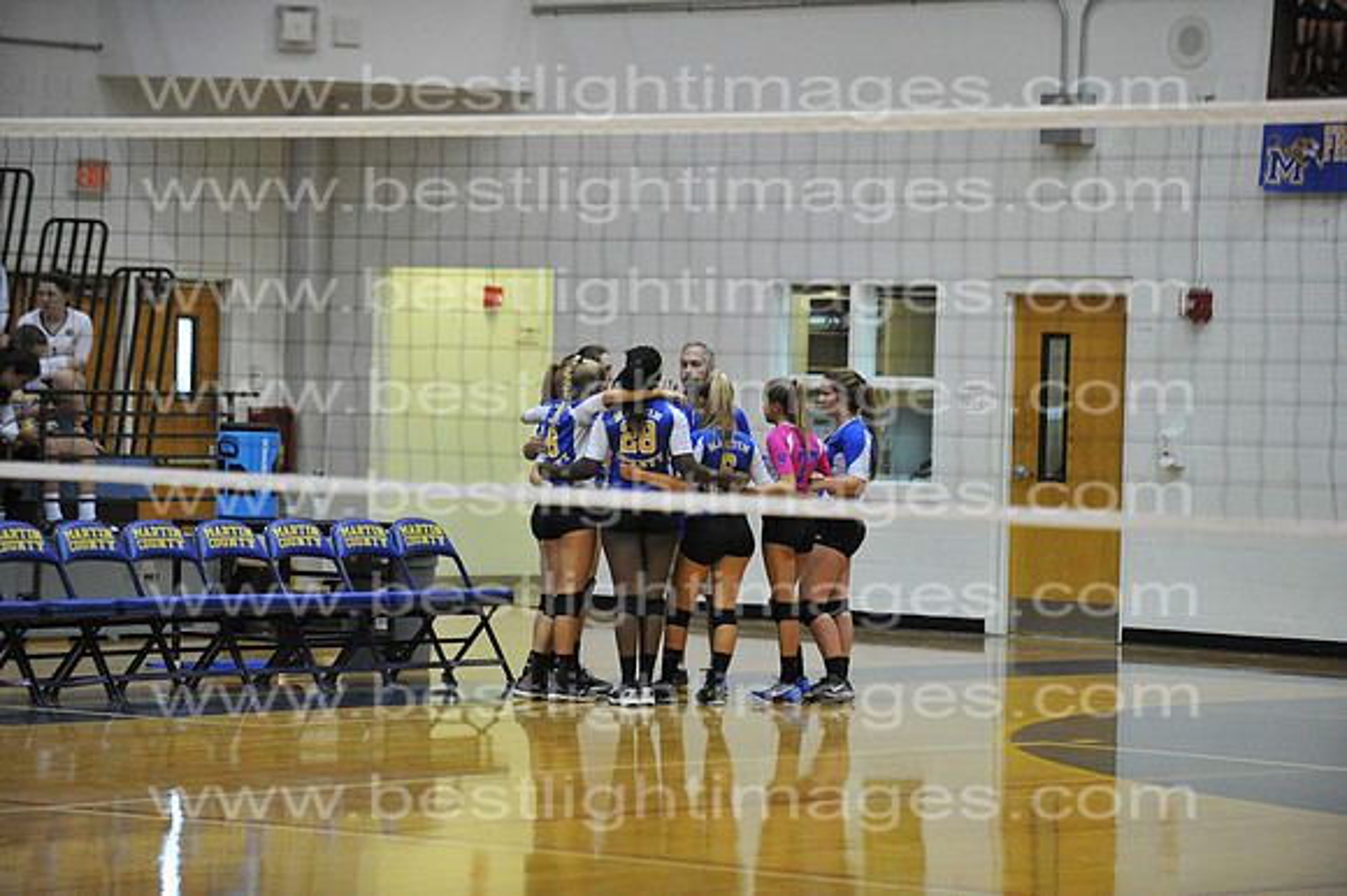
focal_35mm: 140
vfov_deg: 9.8
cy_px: 448
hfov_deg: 14.7
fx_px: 5235
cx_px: 674
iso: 8000
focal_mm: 140
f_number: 3.2
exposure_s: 1/640
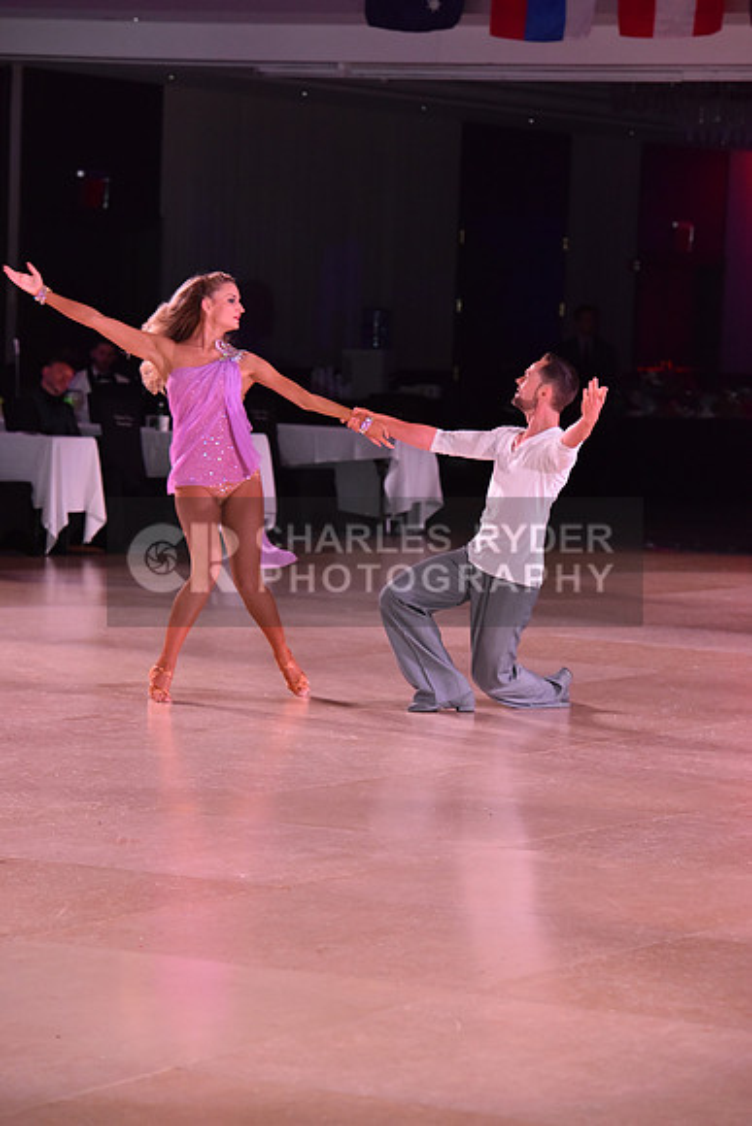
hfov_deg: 9.5
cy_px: 563
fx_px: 4540
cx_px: 376
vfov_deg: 14.2
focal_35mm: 145
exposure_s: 1/320
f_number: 5.6
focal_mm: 145
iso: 2500
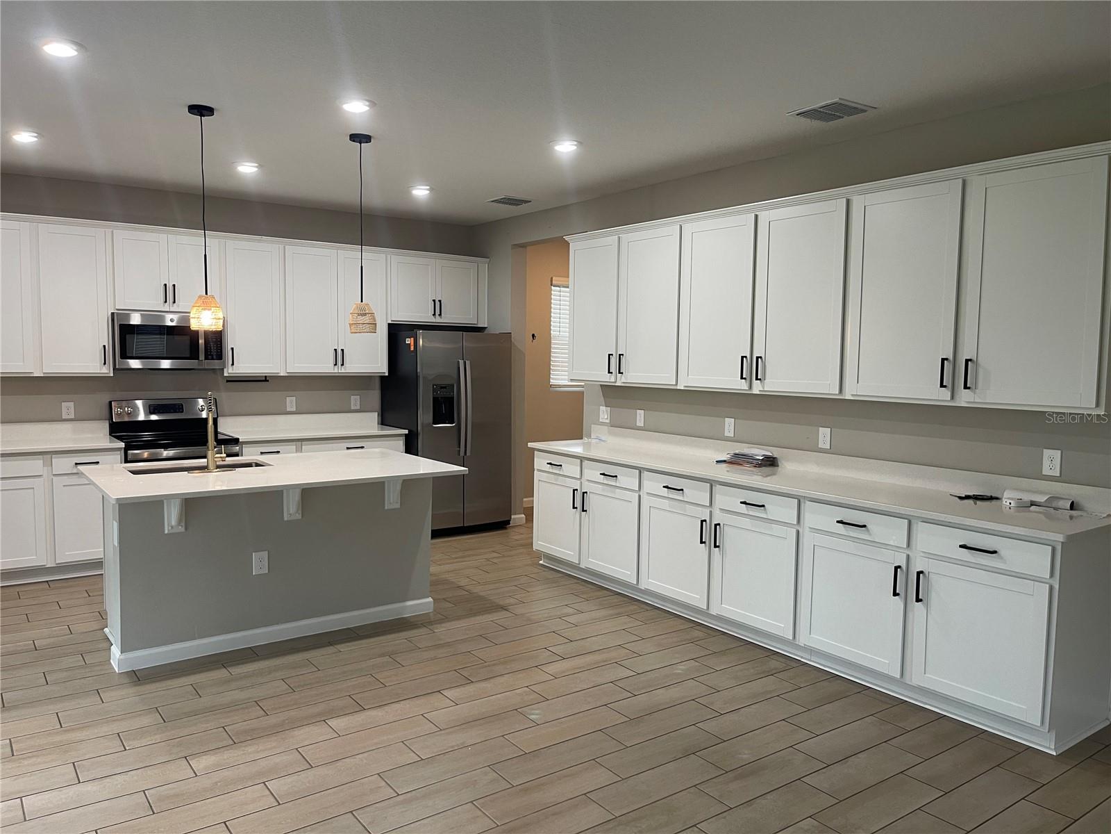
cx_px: 556
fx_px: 802
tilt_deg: -6.2
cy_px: 417
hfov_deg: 69.4
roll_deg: -1.0
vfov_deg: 54.9
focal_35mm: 25
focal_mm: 5.1
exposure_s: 1/60
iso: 80
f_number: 1.6
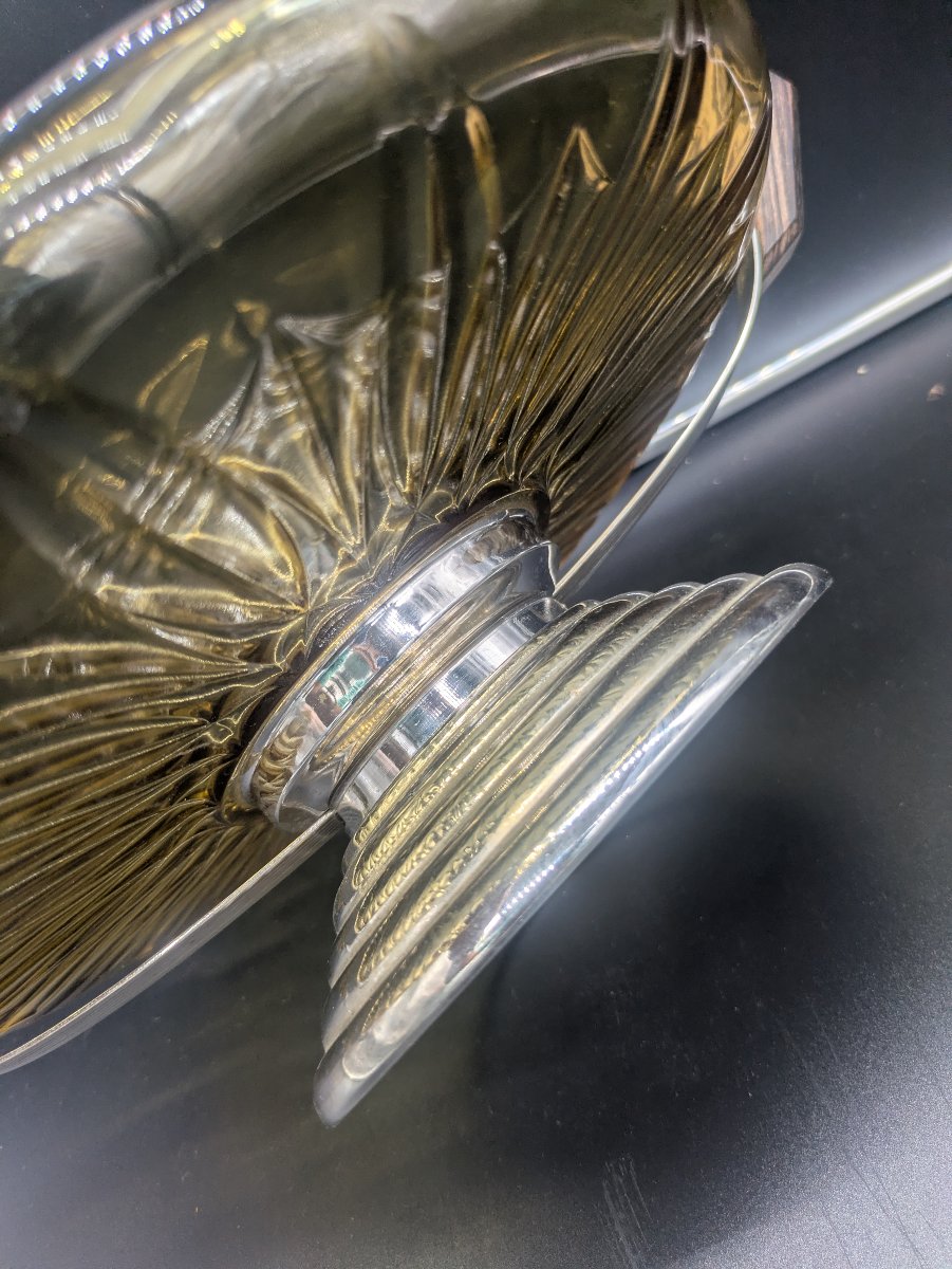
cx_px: 476
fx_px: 916
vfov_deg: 69.4
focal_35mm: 25
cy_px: 634
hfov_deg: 54.9
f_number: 1.89
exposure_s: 1/100
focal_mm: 5.43
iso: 56
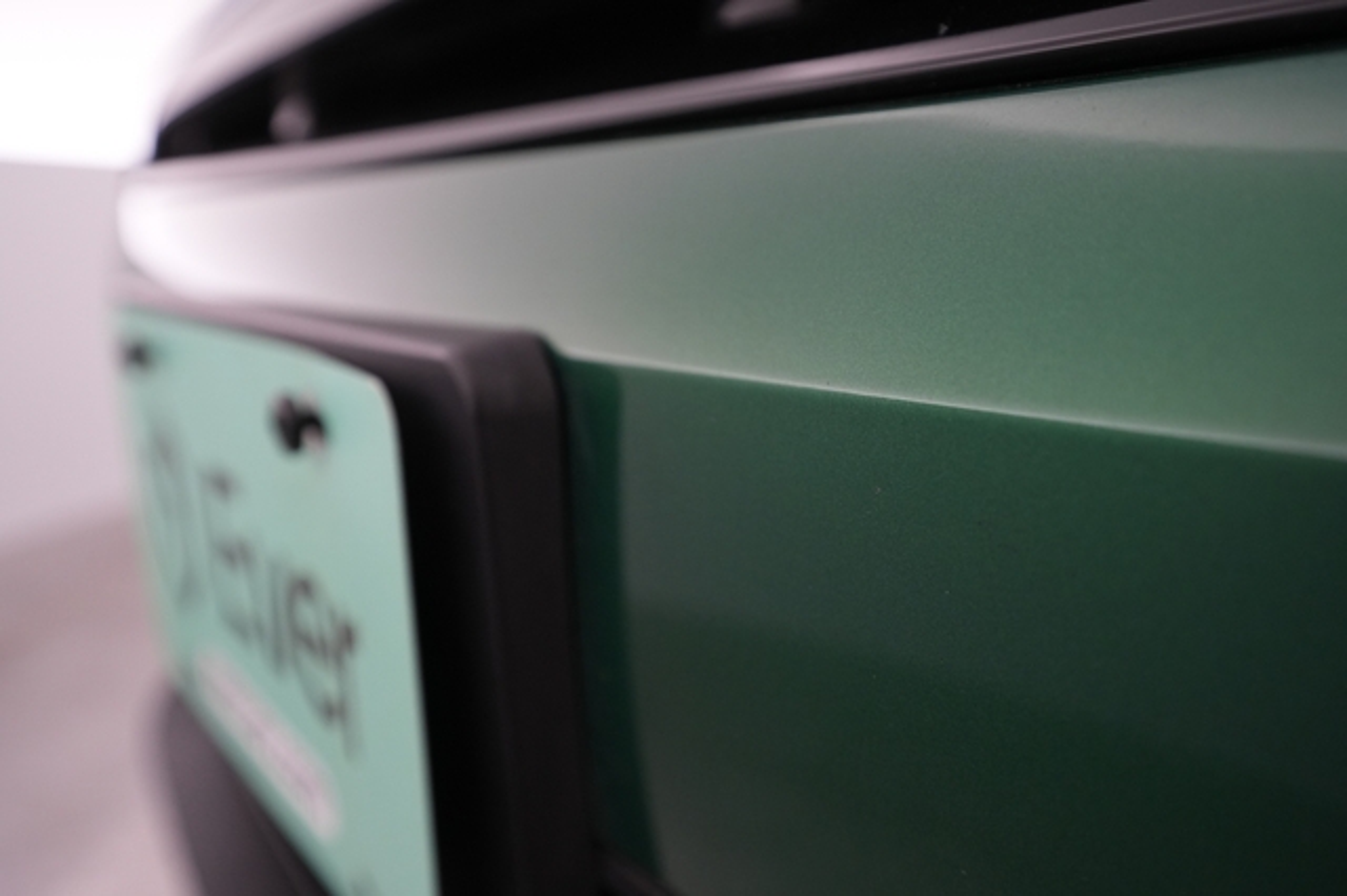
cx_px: 674
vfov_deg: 46.4
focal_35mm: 28
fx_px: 1047
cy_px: 448
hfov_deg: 65.5
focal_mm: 28
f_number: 4.5
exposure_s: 1/100
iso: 2500
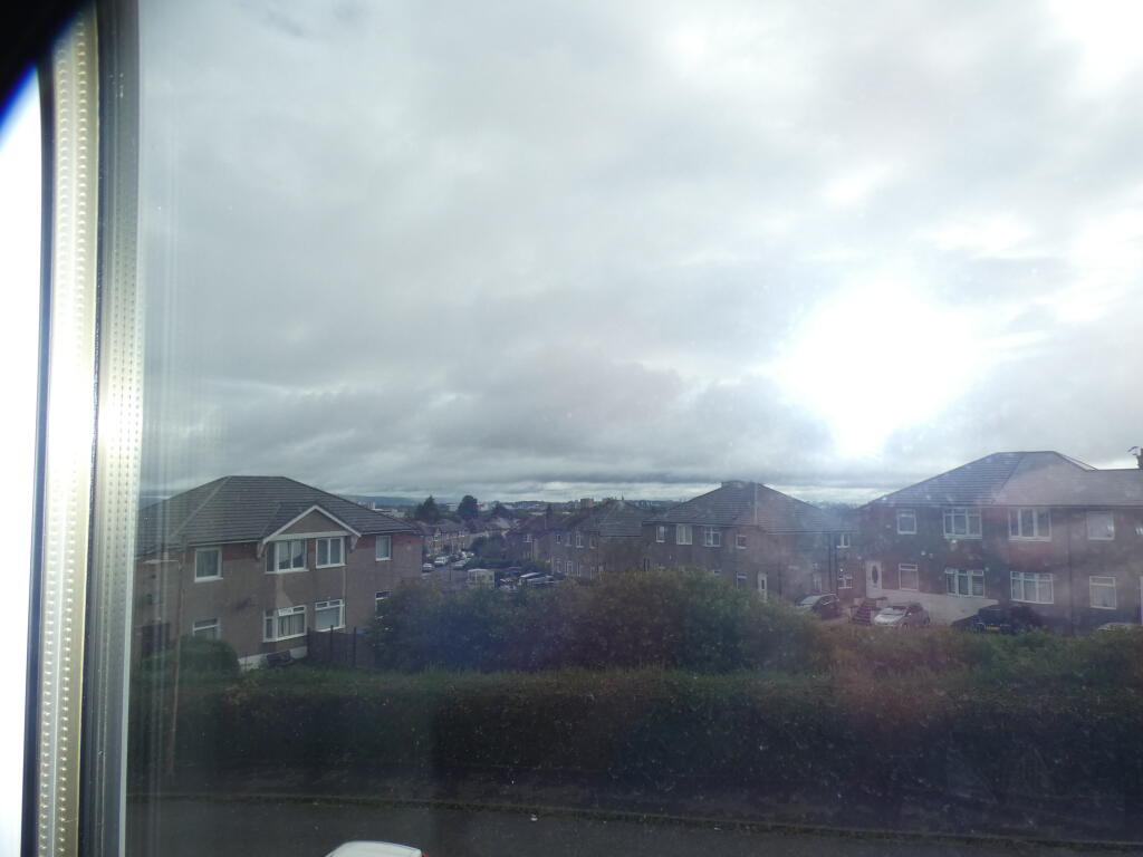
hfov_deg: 81.7
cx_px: 572
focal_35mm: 20
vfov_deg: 66.0
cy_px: 428
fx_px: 660
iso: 80
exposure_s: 1/1000
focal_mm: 3.6
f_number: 3.5
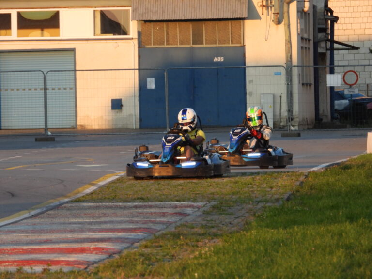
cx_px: 186
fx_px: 6985
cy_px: 140
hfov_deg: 3.1
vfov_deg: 2.3
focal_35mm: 650
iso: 220
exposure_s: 1/250
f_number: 5
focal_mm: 117
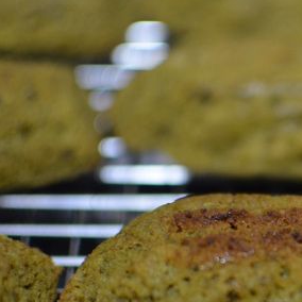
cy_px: 227
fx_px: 1166
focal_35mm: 118
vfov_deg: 14.7
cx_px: 297
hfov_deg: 14.5
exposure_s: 1/45
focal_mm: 35
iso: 1600
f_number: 1.8
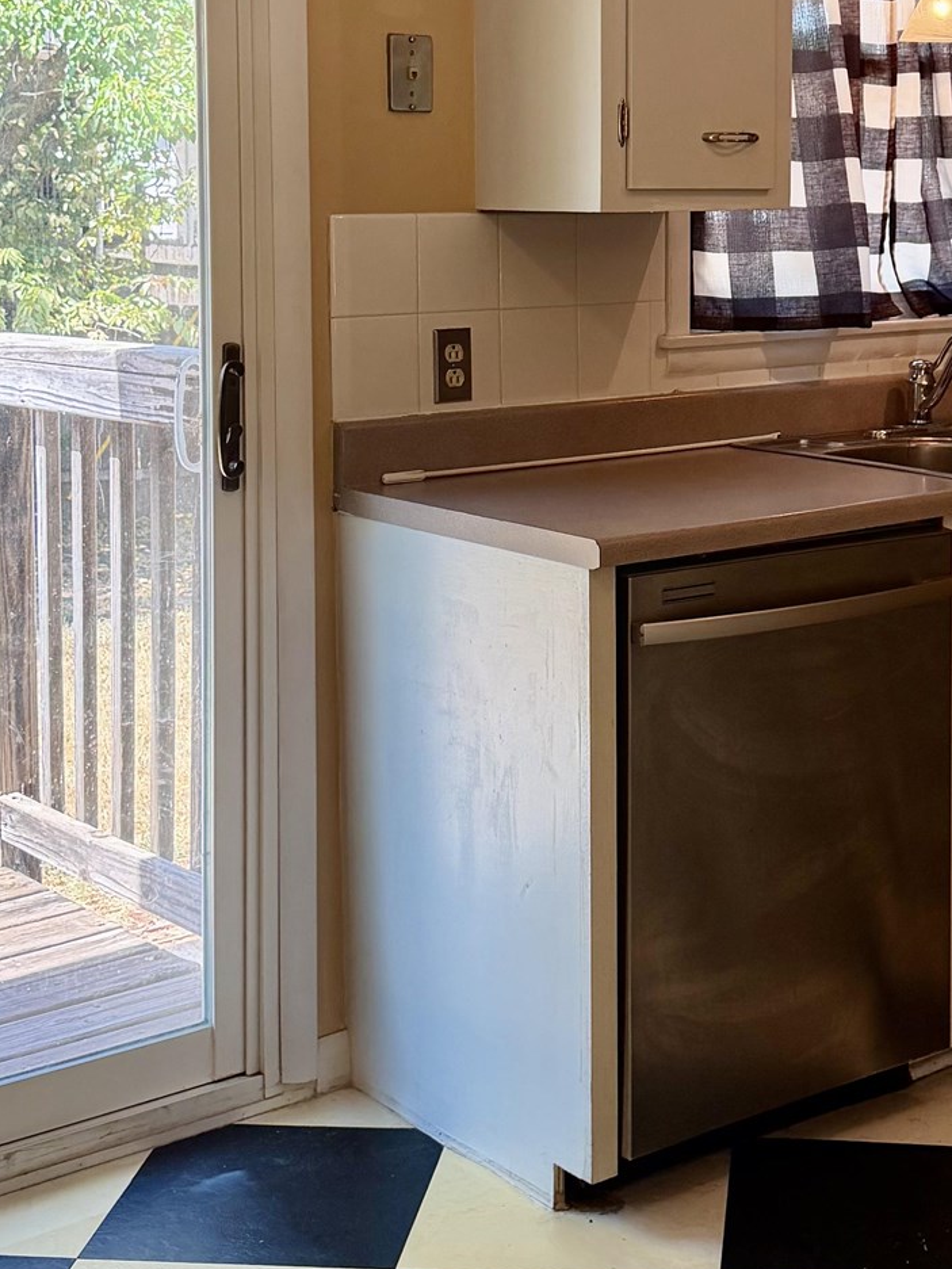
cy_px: 355
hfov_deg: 24.6
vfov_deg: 32.2
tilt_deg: -4.9
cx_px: 670
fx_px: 2163
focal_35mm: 59
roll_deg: -0.3
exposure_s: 1/183
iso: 200
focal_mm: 6.76
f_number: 1.78
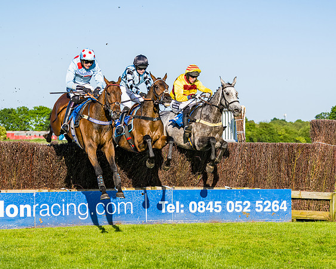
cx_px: 188
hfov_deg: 15.4
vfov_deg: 12.3
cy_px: 197
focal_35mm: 125
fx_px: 1241
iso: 200
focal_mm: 70
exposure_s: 1/2000
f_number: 4
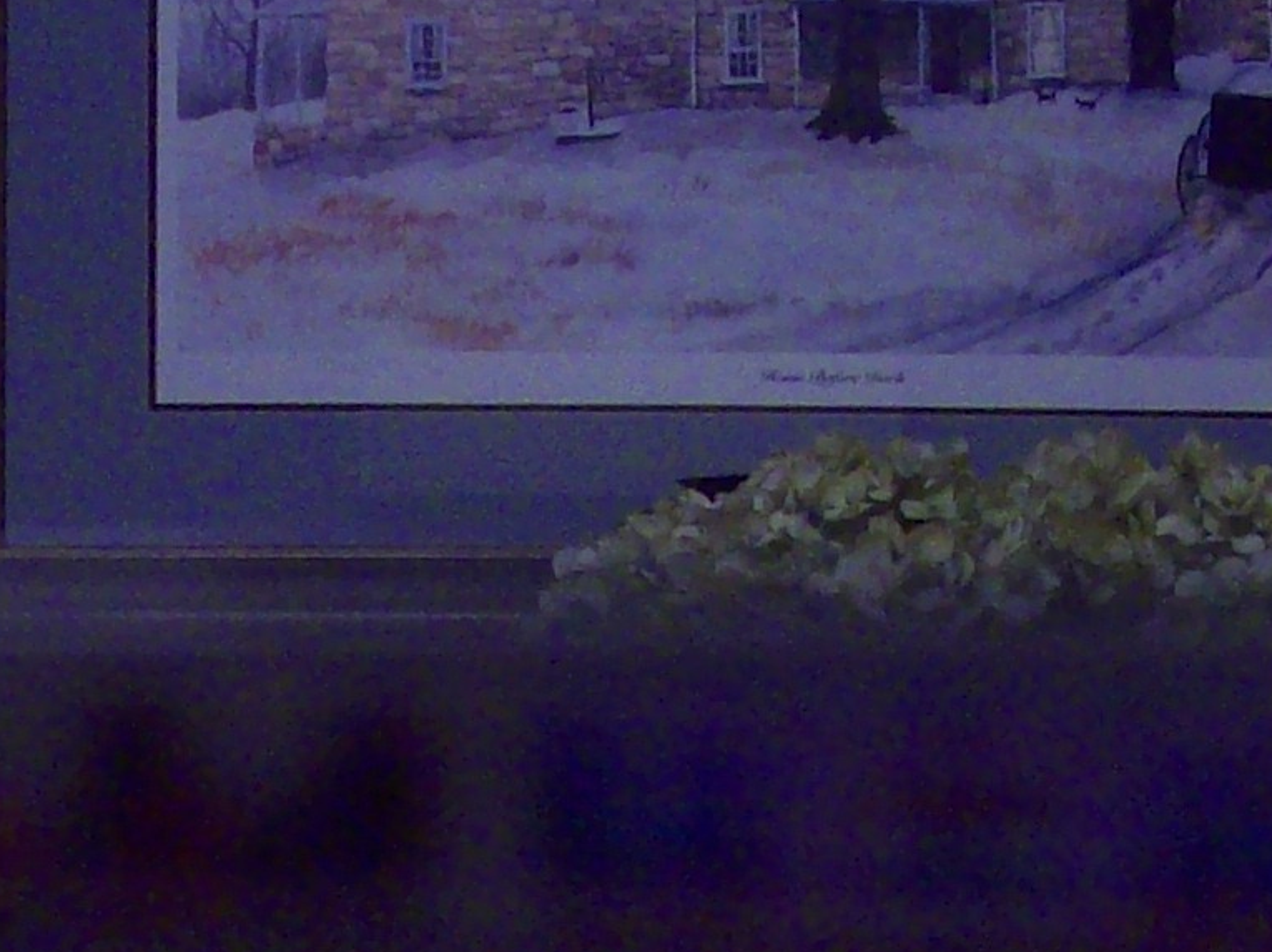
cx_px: 487
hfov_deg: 14.7
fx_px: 4922
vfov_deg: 10.6
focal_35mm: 134
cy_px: 1499
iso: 200
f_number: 2.7
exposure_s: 1/8
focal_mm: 6
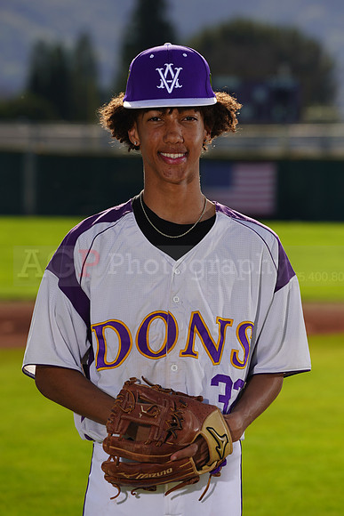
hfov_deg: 5.2
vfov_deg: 7.8
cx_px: 172
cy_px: 258
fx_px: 3796
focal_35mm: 265
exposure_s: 1/250
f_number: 9
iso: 100
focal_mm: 265
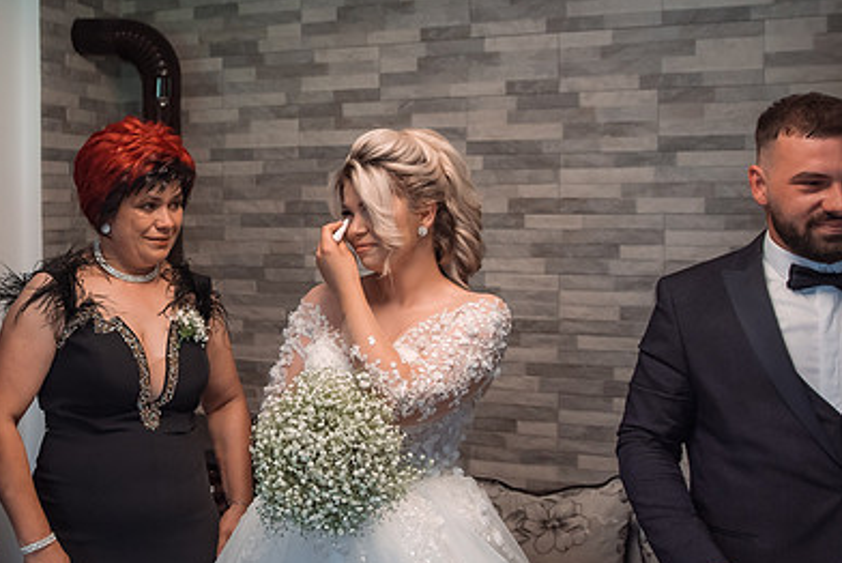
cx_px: 167
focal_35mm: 44
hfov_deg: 42.4
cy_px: 254
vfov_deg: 30.5
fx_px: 1030
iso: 1000
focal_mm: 24
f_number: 2.8
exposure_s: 1/250
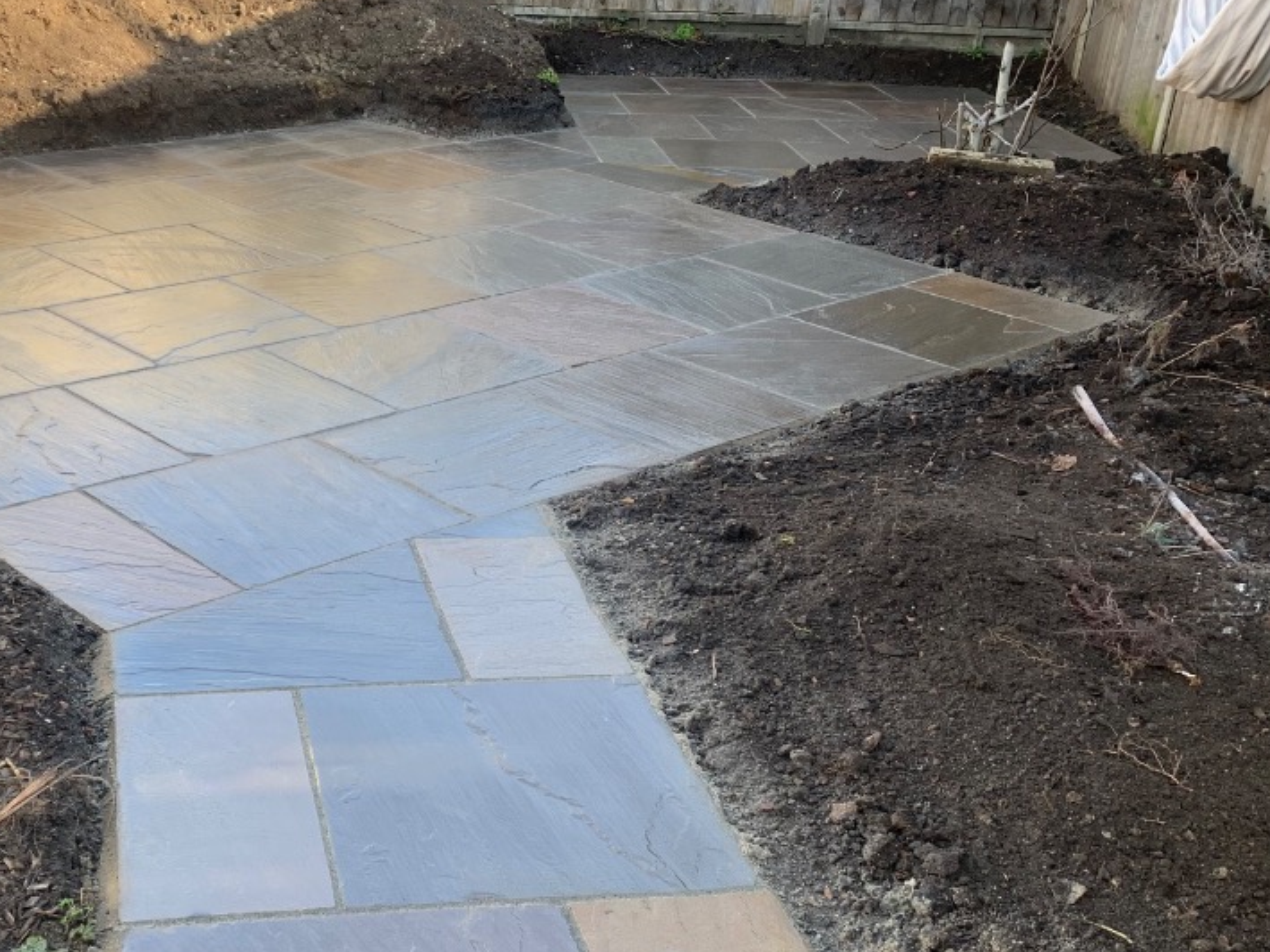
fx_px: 1615
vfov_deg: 32.7
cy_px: 587
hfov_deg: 42.2
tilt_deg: -25.7
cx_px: 394
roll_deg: -1.5
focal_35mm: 44
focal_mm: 4.25
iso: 25
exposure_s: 1/137
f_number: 1.8
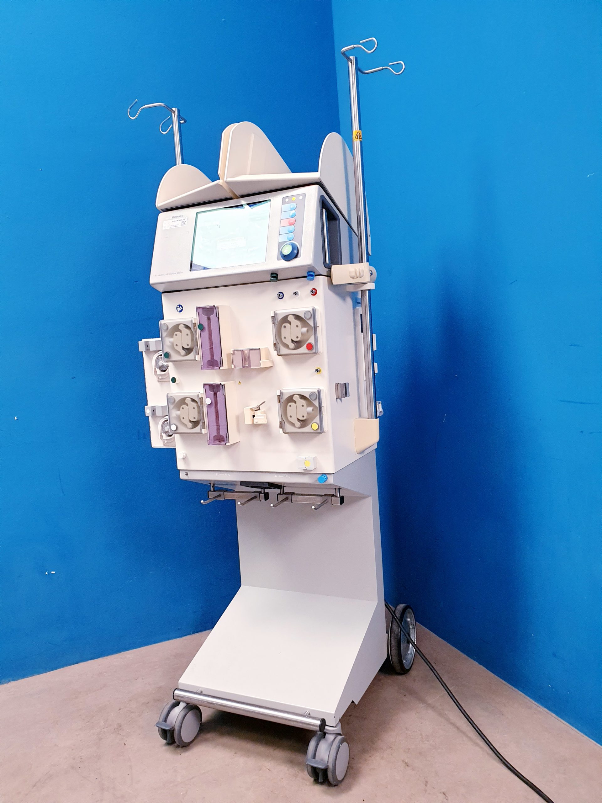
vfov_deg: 67.3
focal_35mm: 26
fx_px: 603
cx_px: 301
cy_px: 402
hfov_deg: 53.1
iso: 250
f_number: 2.4
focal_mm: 4.3
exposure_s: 1/50
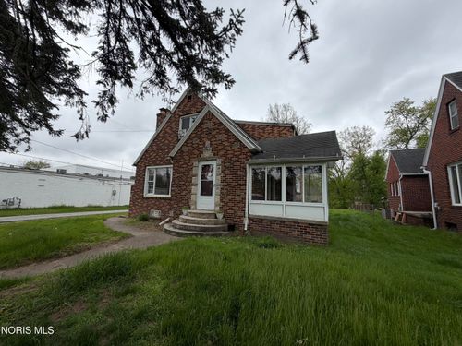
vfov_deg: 85.7
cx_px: 231
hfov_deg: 102.1
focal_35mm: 14
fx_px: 187
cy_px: 173
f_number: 2.2
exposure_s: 1/770
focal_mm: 2.22
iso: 32
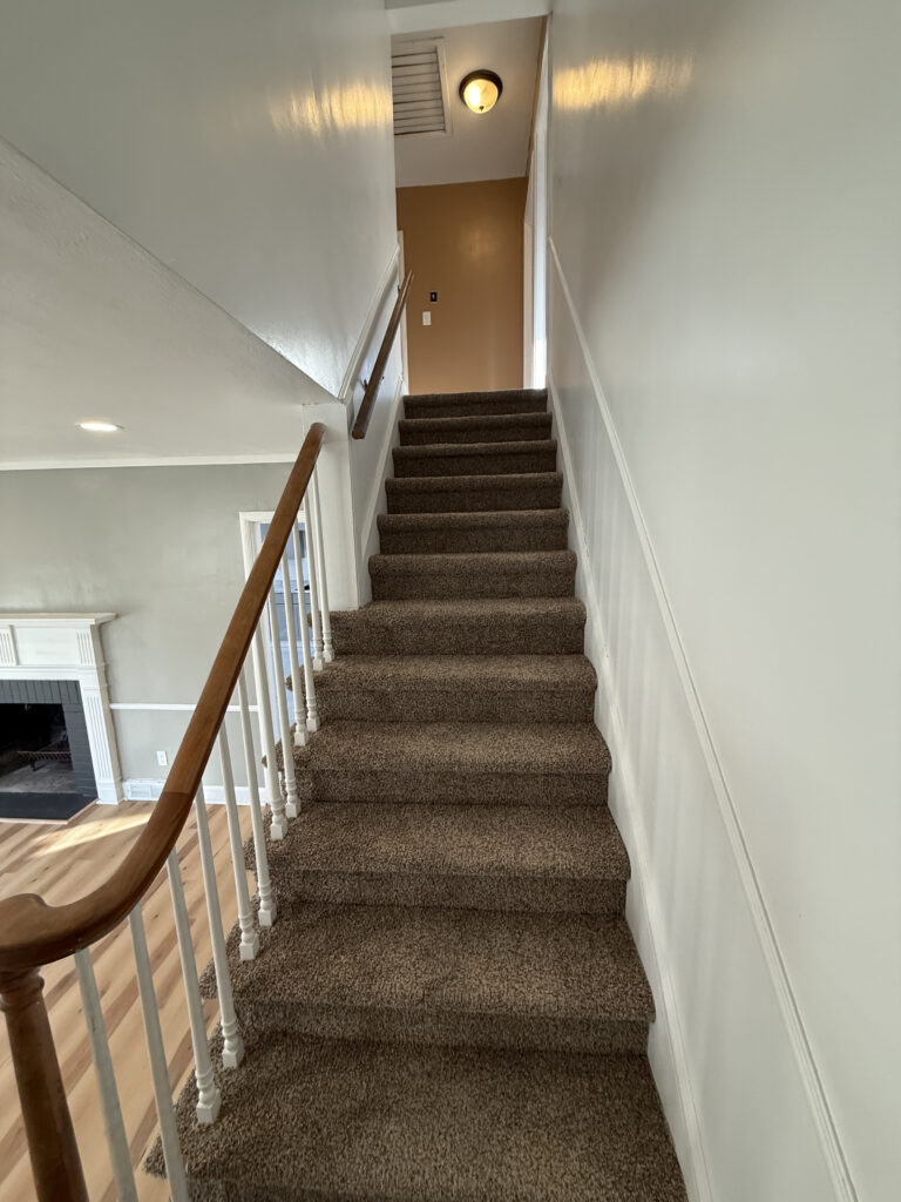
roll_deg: +0.9
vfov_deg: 102.1
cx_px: 450
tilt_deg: -8.5
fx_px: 486
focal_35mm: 14
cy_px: 601
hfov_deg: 85.7
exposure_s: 1/120
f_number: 2.2
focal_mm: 2.22
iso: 250
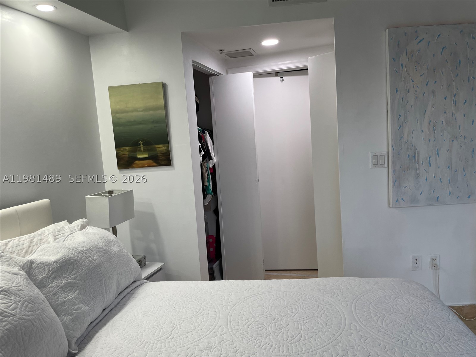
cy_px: 178
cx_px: 238
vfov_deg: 53.1
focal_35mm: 26
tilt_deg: -5.9
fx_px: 358
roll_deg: +4.6
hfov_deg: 67.3
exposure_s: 1/120
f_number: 1.6
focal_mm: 4.2
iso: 80
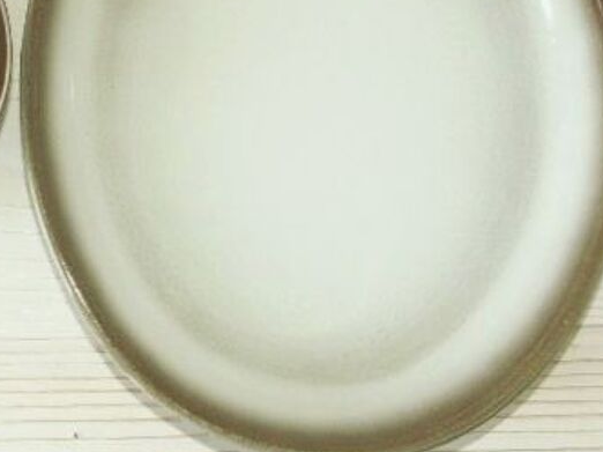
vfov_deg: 21.6
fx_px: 1167
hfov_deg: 28.3
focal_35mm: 67
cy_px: 72
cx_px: 105
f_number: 5.6
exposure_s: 1/50
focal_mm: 9.17
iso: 200
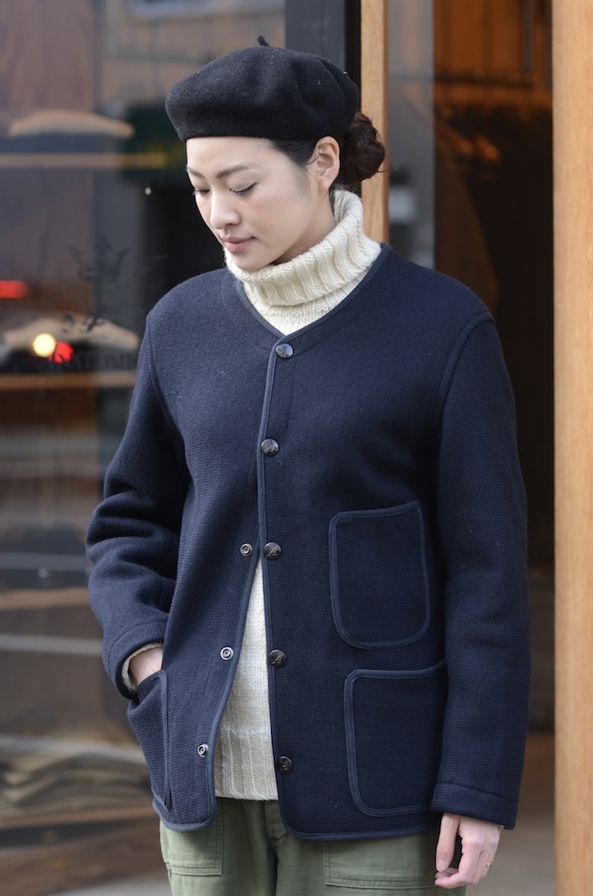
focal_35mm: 133
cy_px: 442
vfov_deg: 15.5
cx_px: 298
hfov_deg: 10.3
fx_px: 3290
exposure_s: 1/80
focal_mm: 85
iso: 320
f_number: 2
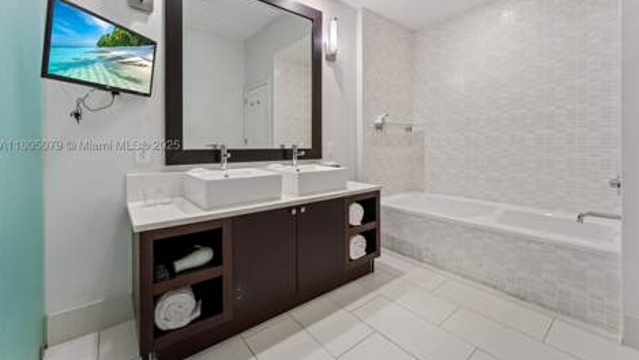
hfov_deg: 103.0
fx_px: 254
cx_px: 323
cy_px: 147
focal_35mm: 15
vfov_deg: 69.9
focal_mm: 14
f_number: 9
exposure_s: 1/1.67
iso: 640
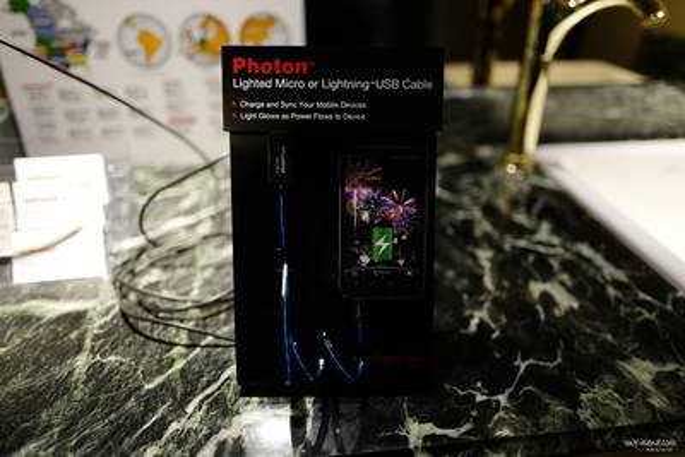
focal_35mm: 28
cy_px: 228
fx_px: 533
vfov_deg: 46.4
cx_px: 342
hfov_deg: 65.5
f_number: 1.7
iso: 250
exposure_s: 1/60
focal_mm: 28
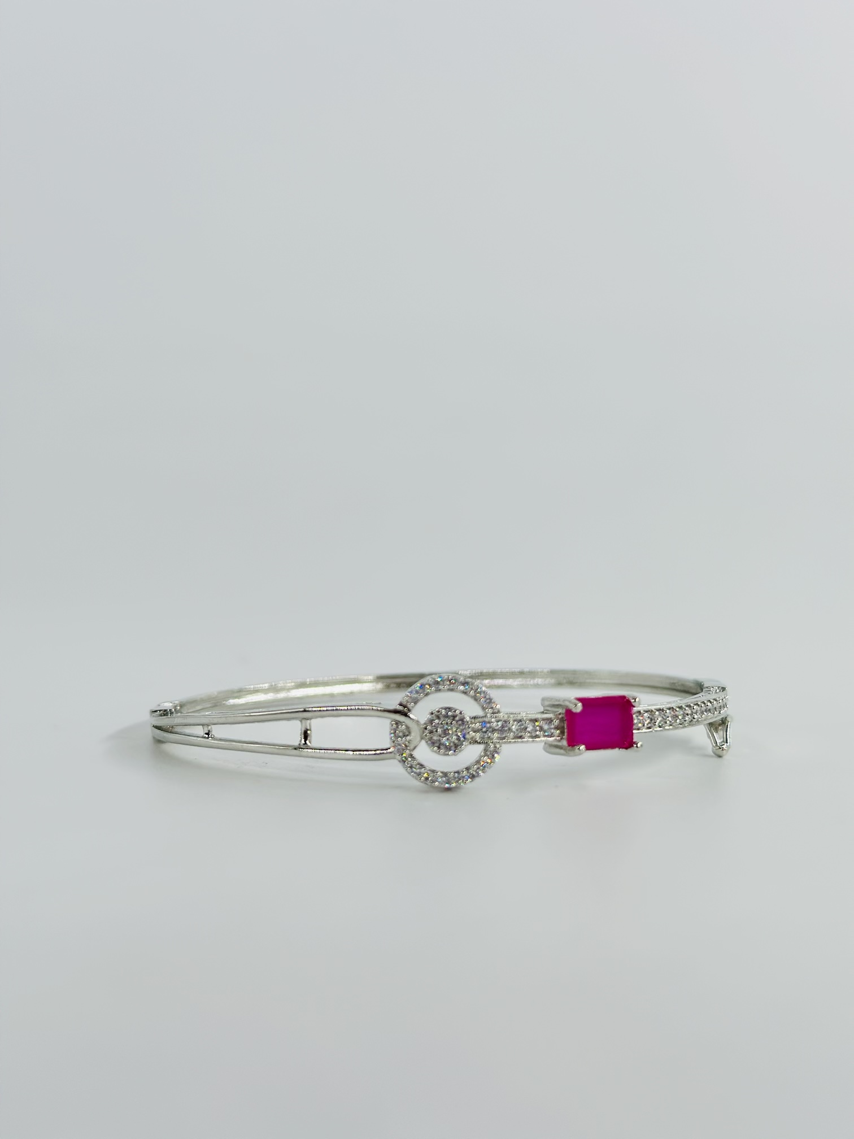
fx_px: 1579
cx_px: 427
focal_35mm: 48
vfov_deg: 39.7
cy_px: 570
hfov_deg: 30.3
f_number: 1.78
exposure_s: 1/1323
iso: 80
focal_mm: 6.86
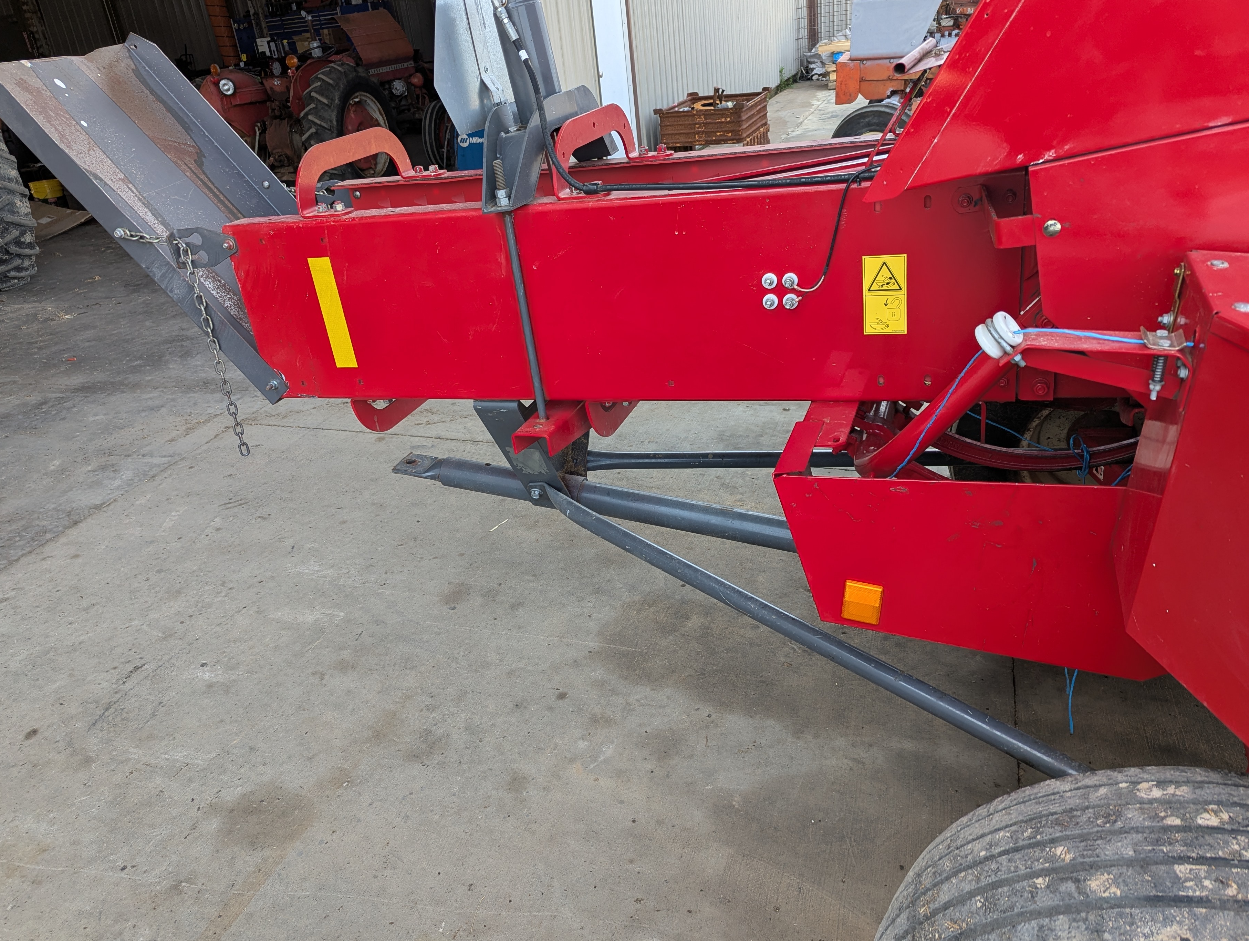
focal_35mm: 27
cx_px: 633
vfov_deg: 51.5
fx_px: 976
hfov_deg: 65.2
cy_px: 462
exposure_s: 1/212
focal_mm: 6.81
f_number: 1.85
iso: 40
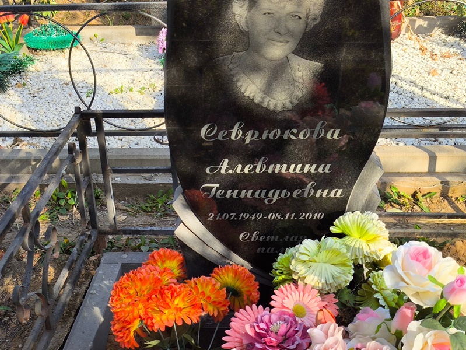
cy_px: 175
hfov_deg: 38.2
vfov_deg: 29.1
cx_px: 233
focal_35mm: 50
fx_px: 673
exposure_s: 1/690
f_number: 1.7
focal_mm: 4.71
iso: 50
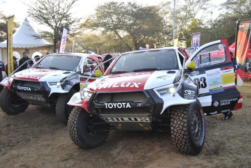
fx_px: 209
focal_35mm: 30
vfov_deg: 43.7
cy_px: 84
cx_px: 126
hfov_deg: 61.9
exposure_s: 1/500
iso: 400
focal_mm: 20
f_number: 3.5
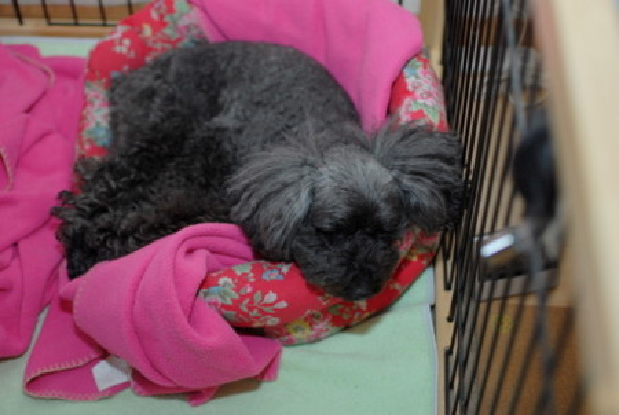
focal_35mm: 52
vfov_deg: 25.9
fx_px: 904
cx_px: 310
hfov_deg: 37.8
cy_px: 208
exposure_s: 1/60
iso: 200
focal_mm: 35
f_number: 2
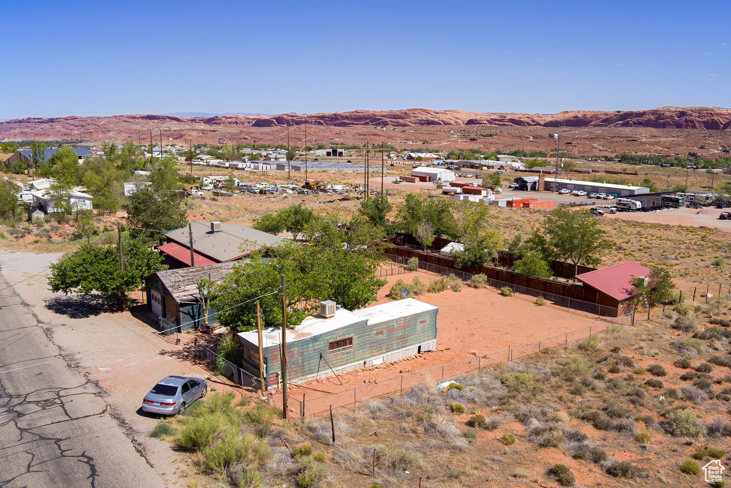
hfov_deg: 76.1
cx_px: 366
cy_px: 244
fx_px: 467
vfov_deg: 55.1
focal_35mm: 23
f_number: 2.8
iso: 132
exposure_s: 1/3800
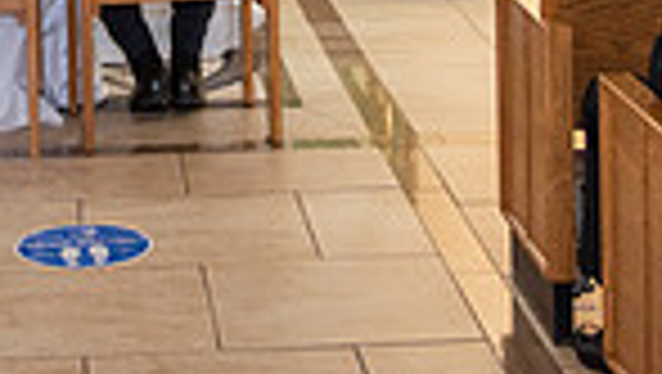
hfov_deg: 17.7
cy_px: -417
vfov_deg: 9.4
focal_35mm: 120
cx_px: 131
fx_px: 2108
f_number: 2.8
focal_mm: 29
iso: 1000
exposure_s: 1/160
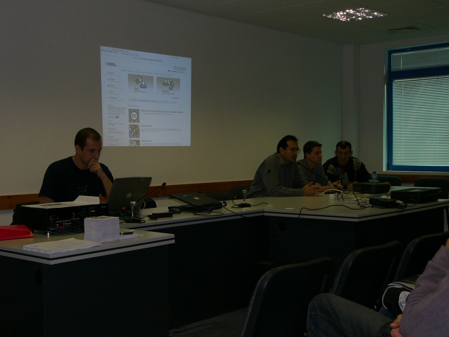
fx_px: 674
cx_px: 224
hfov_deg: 36.8
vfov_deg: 28.0
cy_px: 168
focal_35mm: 52
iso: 50
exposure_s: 1/80
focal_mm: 8.7
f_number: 2.8
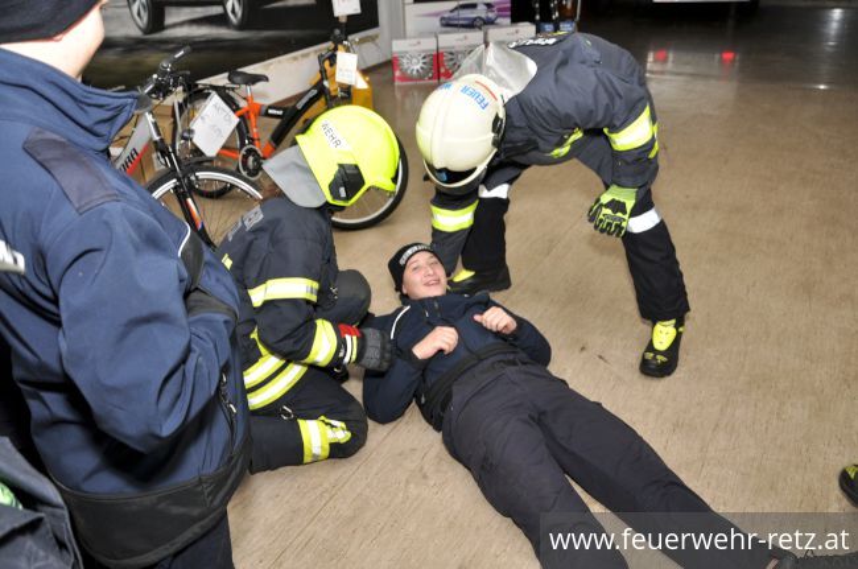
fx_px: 749
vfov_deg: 41.6
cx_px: 429
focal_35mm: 32
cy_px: 284
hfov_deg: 59.6
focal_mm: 21
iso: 200
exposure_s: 1/60
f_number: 4
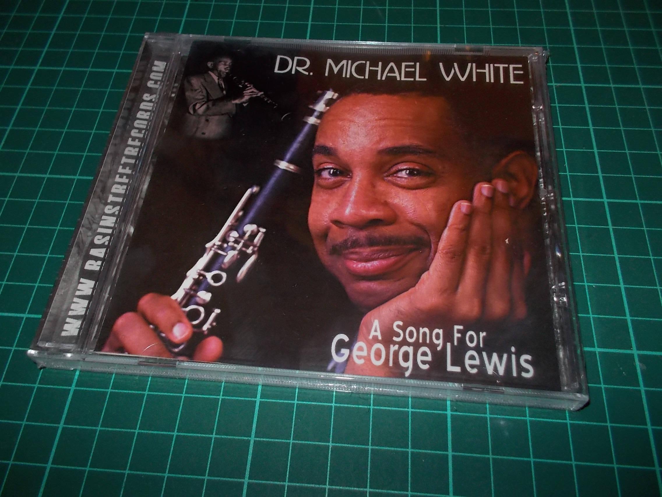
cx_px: 331
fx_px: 555
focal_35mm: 29
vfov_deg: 48.2
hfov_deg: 61.7
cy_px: 248
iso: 200
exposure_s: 1/30
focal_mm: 4.1
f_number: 3.3
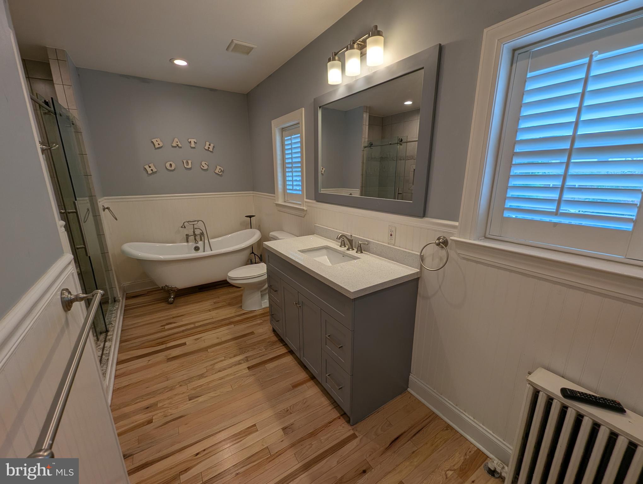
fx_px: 242
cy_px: 242
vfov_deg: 90.1
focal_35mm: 13
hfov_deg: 106.1
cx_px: 322
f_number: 2.2
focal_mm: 1.95
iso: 54
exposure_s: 1/120
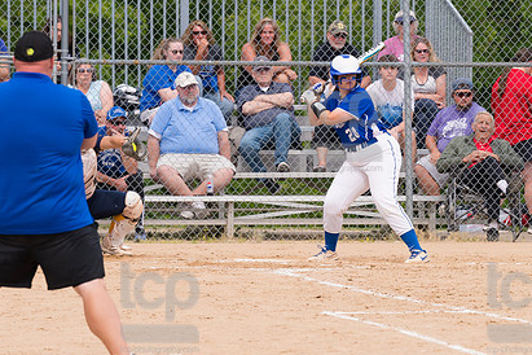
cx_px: 343
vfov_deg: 3.2
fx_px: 6251
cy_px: 127
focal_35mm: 423
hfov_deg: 4.9
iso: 320
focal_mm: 200
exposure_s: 1/1600
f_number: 5.6
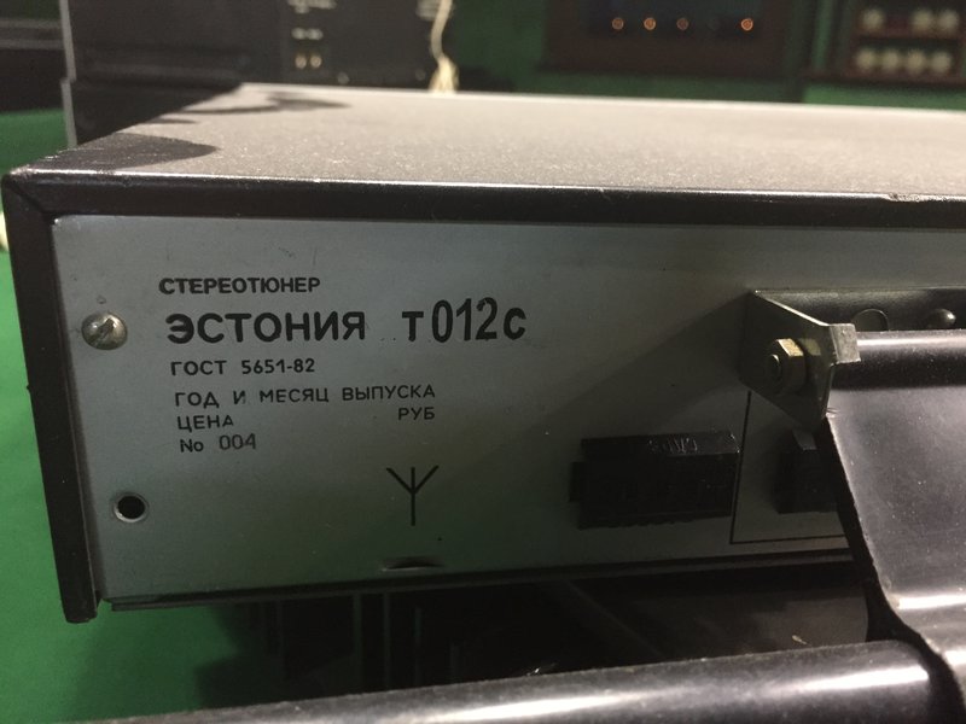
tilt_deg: -18.4
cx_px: 483
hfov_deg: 61.7
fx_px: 809
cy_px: 362
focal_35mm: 29
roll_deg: -0.9
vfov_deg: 48.2
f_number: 2.2
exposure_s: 1/17
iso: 250
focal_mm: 4.15
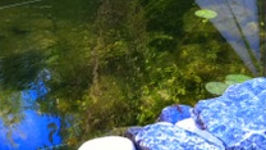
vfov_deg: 9.8
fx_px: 825
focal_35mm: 117
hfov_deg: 18.0
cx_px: 27
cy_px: -127
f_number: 2.8
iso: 100
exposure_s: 1/40
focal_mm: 3.85
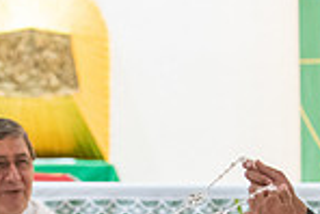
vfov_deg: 4.7
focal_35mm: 289
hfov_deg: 7.1
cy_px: 338
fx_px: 2571
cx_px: 12
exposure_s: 1/160
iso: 2000
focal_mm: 70
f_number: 2.8
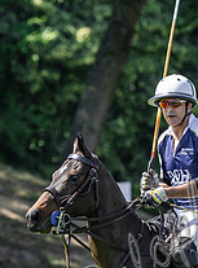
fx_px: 8337
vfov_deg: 1.8
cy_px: 197
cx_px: 41
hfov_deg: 1.4
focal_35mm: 1083
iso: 320
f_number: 5
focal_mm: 270
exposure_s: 1/500
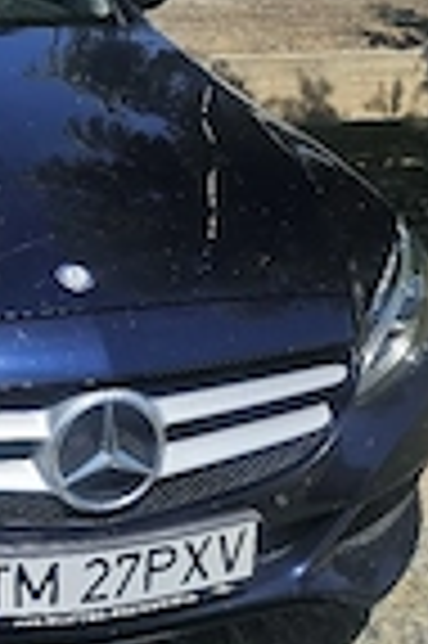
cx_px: -149
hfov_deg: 18.6
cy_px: 180
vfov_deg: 29.7
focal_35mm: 67
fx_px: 1198
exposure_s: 1/1000
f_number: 1.7
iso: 10
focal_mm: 6.3
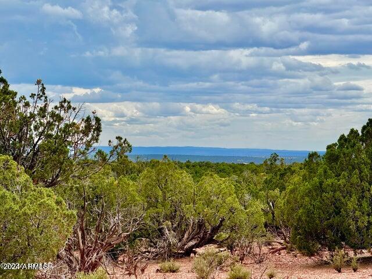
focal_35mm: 120
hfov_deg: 16.4
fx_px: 1290
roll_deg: -0.6
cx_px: 186
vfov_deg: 12.3
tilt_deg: -0.5
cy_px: 140
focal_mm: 15.66
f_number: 2.8
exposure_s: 1/1422
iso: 50
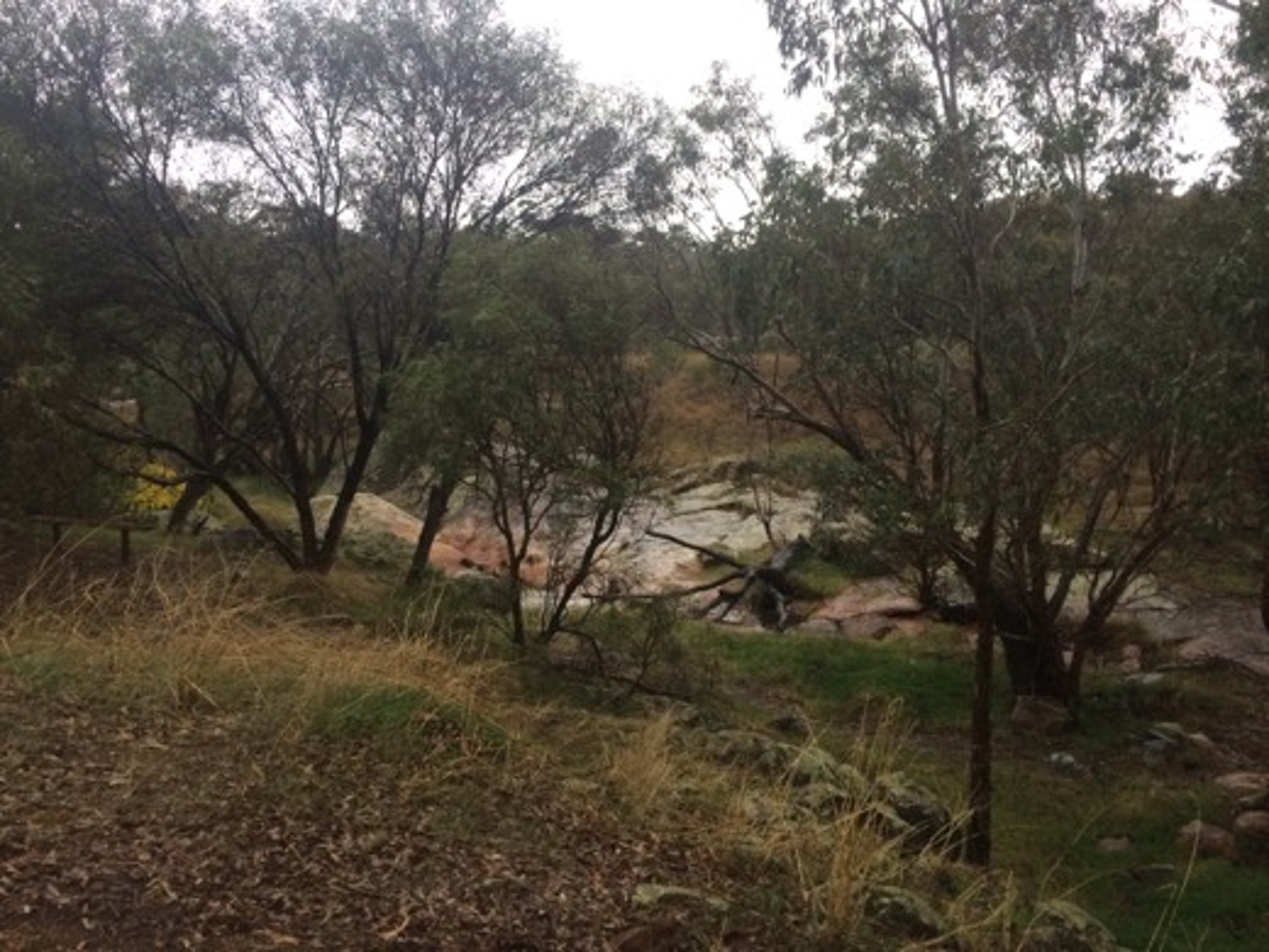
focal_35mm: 29
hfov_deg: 61.7
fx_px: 1063
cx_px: 634
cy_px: 476
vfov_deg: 48.2
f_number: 2.2
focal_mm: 4.15
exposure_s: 1/30
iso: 160
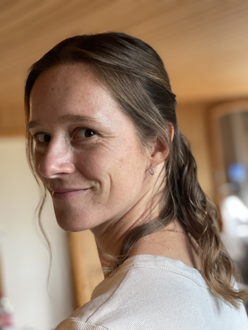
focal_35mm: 64
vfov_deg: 30.3
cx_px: 124
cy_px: 165
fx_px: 611
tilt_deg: +1.1
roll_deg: +6.4
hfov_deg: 22.9
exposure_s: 1/33
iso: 250
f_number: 2.2
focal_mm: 7.5
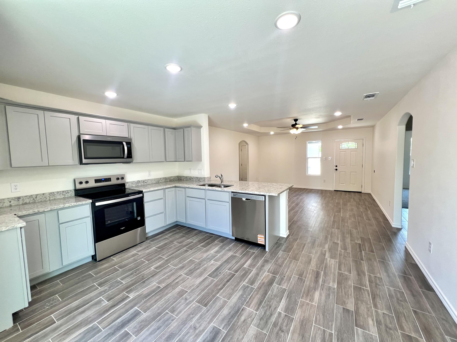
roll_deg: +1.3
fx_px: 172
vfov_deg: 89.9
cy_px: 171
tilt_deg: -4.7
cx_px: 228
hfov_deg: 106.2
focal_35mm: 13
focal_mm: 1.57
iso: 125
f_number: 1.8
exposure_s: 1/120
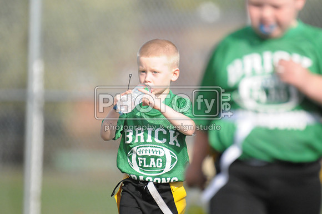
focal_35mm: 600
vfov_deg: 2.3
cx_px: 161
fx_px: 5359
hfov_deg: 3.4
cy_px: 107
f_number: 4
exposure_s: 1/8000
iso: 1600
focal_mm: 400
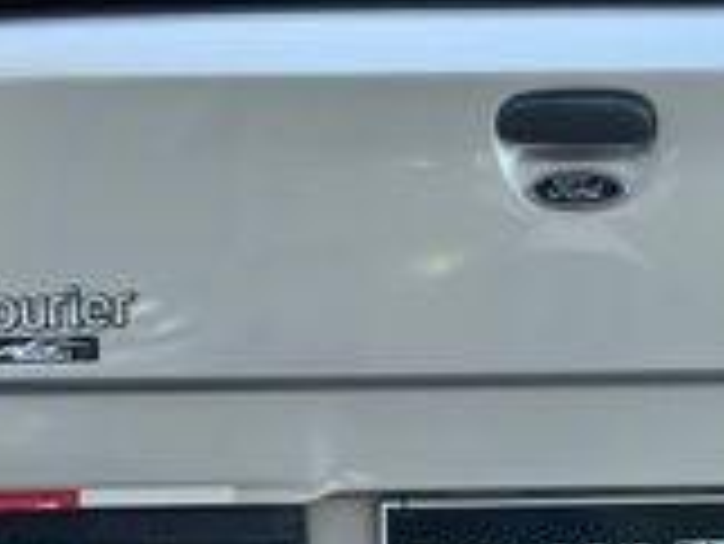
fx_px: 2930
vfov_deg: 10.6
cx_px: 621
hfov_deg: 14.0
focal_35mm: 140
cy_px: 202
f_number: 1.78
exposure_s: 1/121
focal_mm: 6.76
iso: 80
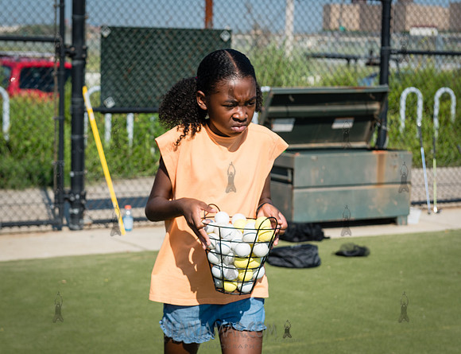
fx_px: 1126
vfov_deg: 17.9
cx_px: 207
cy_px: 181
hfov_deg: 23.1
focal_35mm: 84
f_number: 5
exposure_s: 1/800
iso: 100
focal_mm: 62
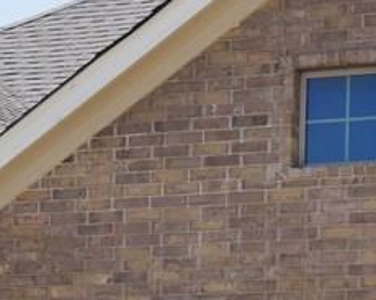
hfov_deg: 10.1
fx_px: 2125
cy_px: 522
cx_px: 141
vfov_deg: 7.9
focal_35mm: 191
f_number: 9
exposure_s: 1/400
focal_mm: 22
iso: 200
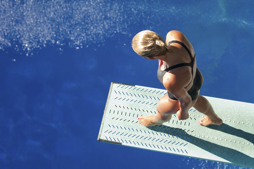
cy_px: 84
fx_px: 740
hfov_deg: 19.5
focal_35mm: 105
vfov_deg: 13.0
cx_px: 127
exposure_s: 1/640
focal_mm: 70
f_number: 3.2
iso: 100
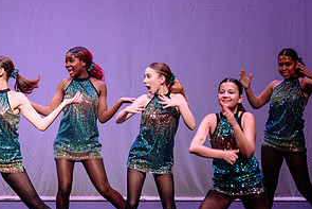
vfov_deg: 4.8
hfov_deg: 7.2
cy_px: 148
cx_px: 56
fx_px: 2471
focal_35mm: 285
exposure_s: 1/320
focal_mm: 120
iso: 1600
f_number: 3.2
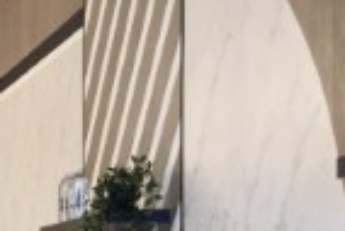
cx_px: -362
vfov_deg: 9.9
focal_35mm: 136
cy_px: 284
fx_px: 1305
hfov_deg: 12.9
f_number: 2.2
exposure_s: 1/33
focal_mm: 4.15
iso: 50
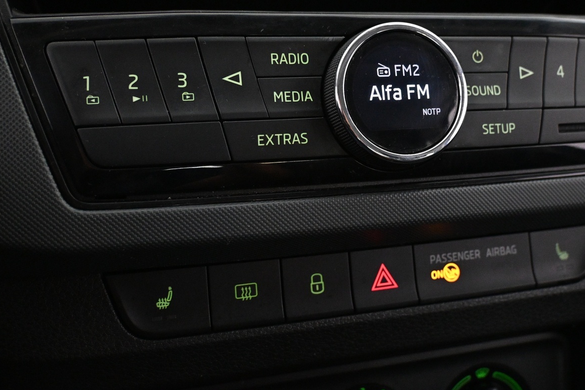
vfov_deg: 33.0
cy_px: 157
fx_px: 655
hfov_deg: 48.0
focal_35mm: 40
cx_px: 325
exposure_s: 1/50
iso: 4000
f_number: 3.8
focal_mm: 19.5
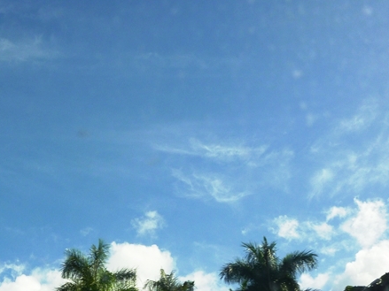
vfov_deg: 28.3
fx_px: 573
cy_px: 199
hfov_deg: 36.4
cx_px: 84
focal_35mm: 51
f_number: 3.3
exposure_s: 1/250
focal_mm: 4.9
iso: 80
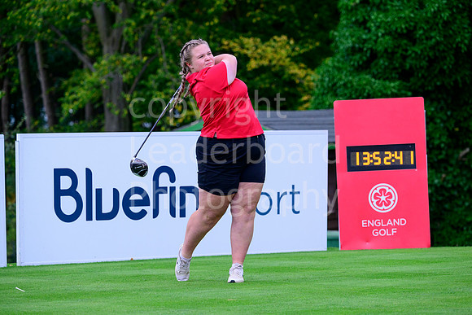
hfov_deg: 10.5
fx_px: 2557
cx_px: 236
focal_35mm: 195
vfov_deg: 7.0
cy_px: 158
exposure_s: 1/1250
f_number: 6.3
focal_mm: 195
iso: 1600
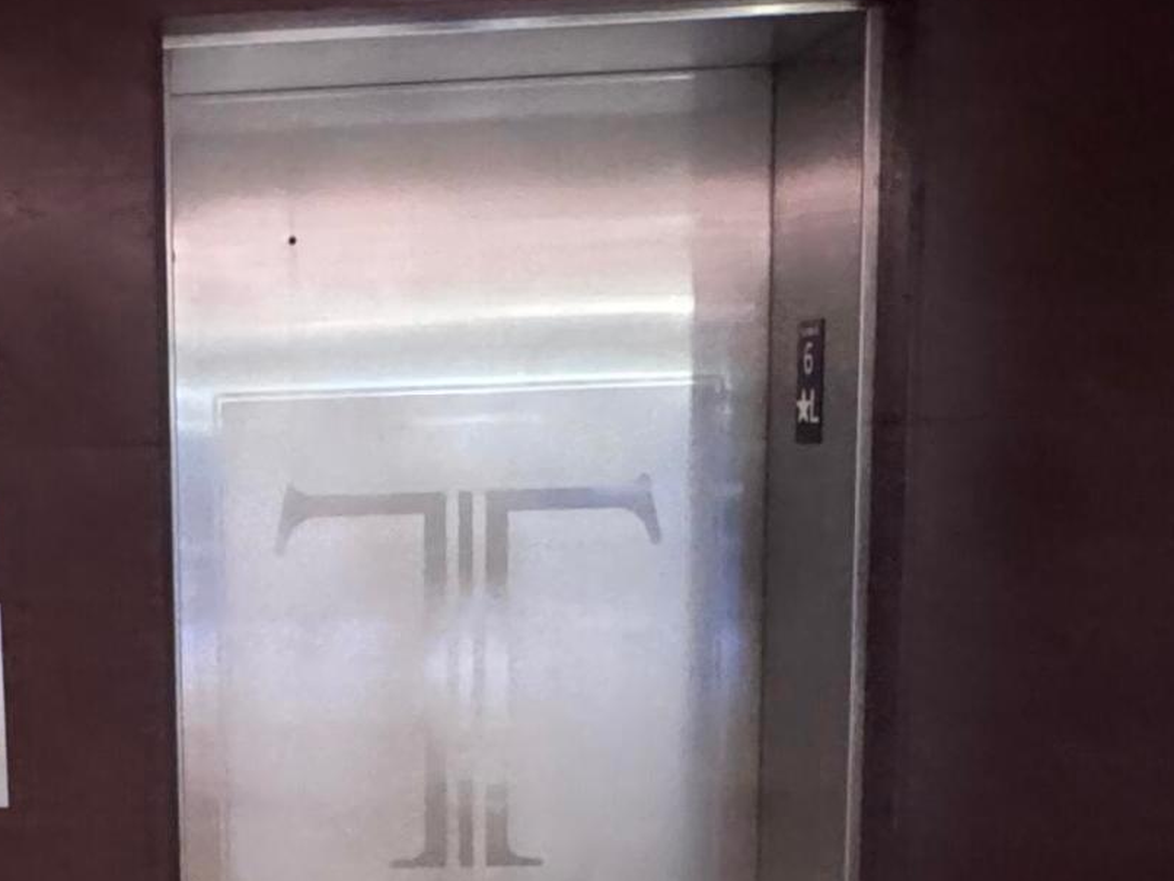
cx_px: -19
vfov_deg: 28.8
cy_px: 642
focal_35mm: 50
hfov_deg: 34.5
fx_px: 1696
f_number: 2.2
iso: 1250
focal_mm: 2.22
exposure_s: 1/40
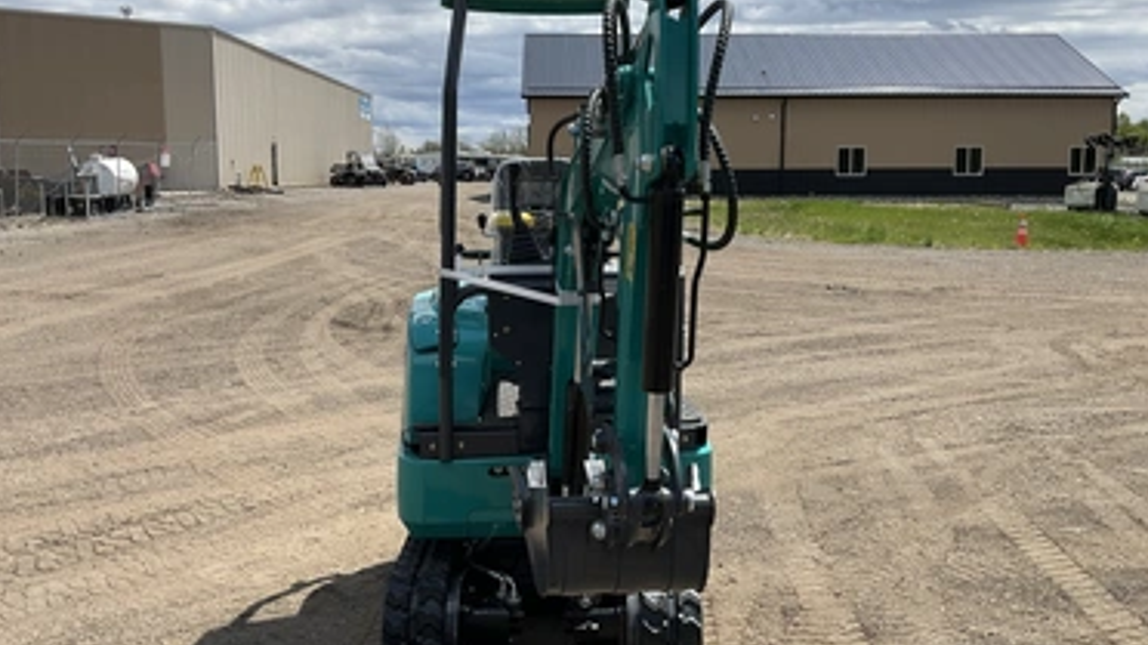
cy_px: 287
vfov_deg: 34.6
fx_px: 1035
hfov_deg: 58.0
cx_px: 562
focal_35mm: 34
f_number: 1.8
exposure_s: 1/2227
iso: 25
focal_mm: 3
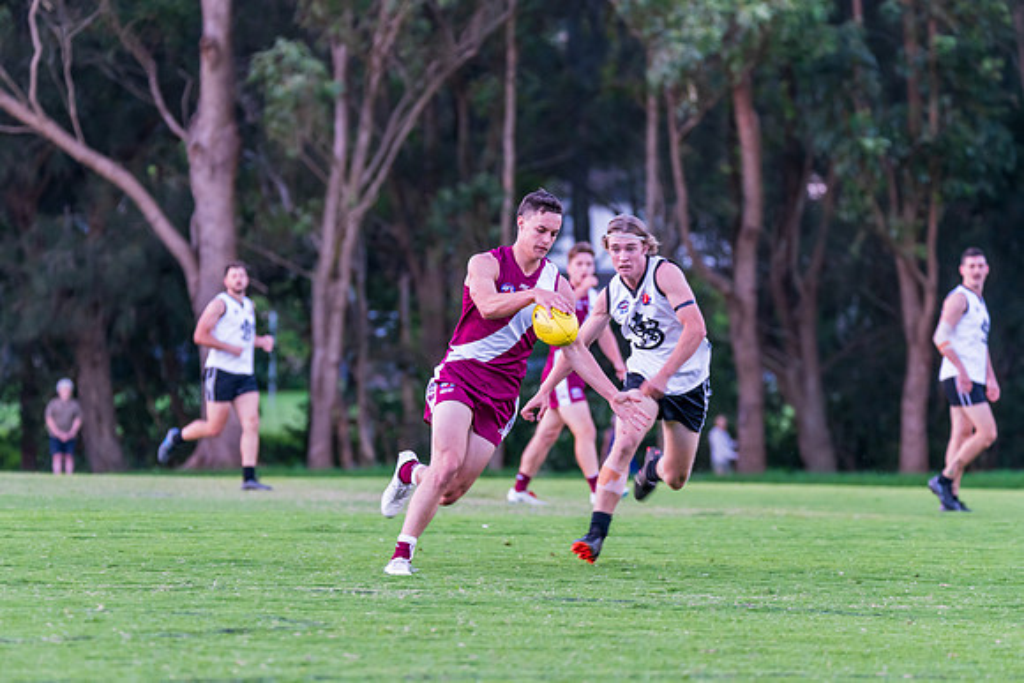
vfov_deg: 4.9
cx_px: 486
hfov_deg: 7.4
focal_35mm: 279
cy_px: 324
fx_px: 7931
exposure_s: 1/250
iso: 1600
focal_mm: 260
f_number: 5.6
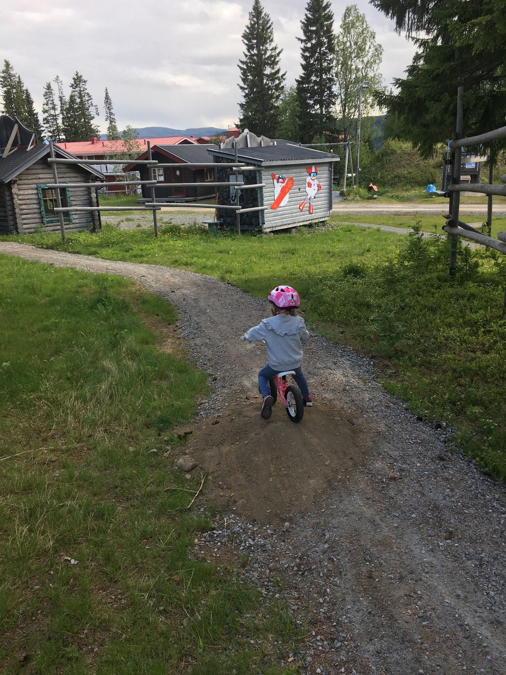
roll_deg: +4.6
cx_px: 253
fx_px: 565
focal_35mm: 29
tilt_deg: -17.7
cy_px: 338
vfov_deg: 61.7
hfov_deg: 48.2
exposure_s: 1/261
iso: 25
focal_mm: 4.15
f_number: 2.2
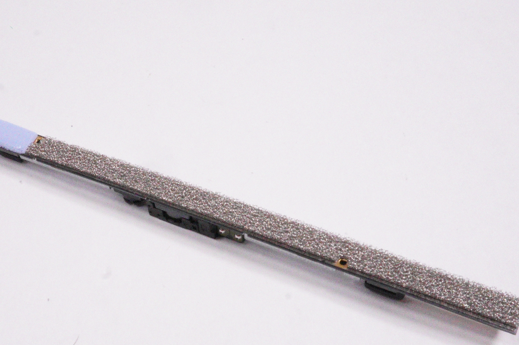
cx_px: 179
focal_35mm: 44
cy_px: 258
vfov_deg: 30.0
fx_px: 634
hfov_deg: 44.0
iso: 12800
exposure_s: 1/500
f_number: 22
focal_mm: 16
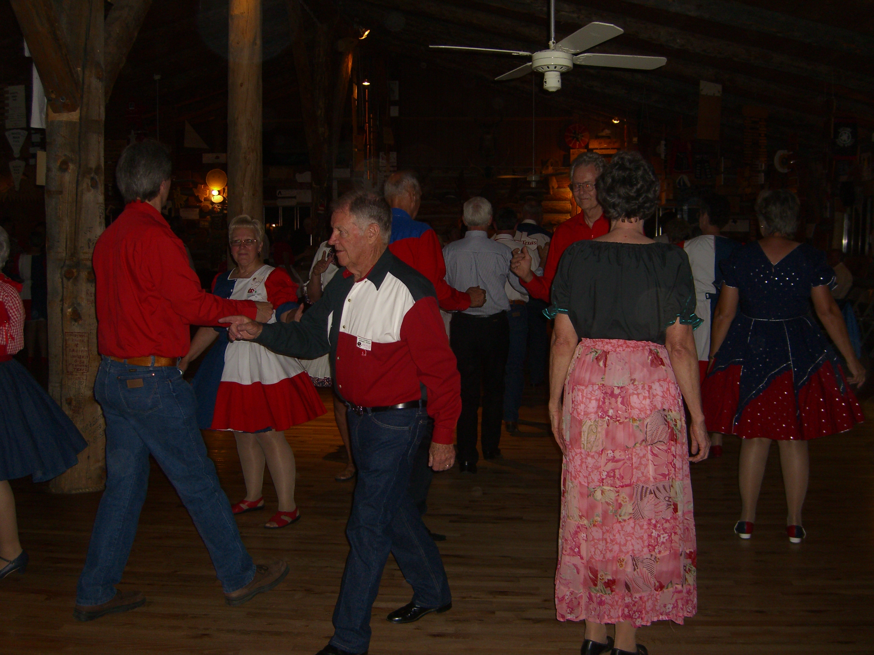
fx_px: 959
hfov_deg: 49.0
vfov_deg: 37.7
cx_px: 437
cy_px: 328
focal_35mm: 38
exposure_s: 1/60
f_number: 2.8
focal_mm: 7.9
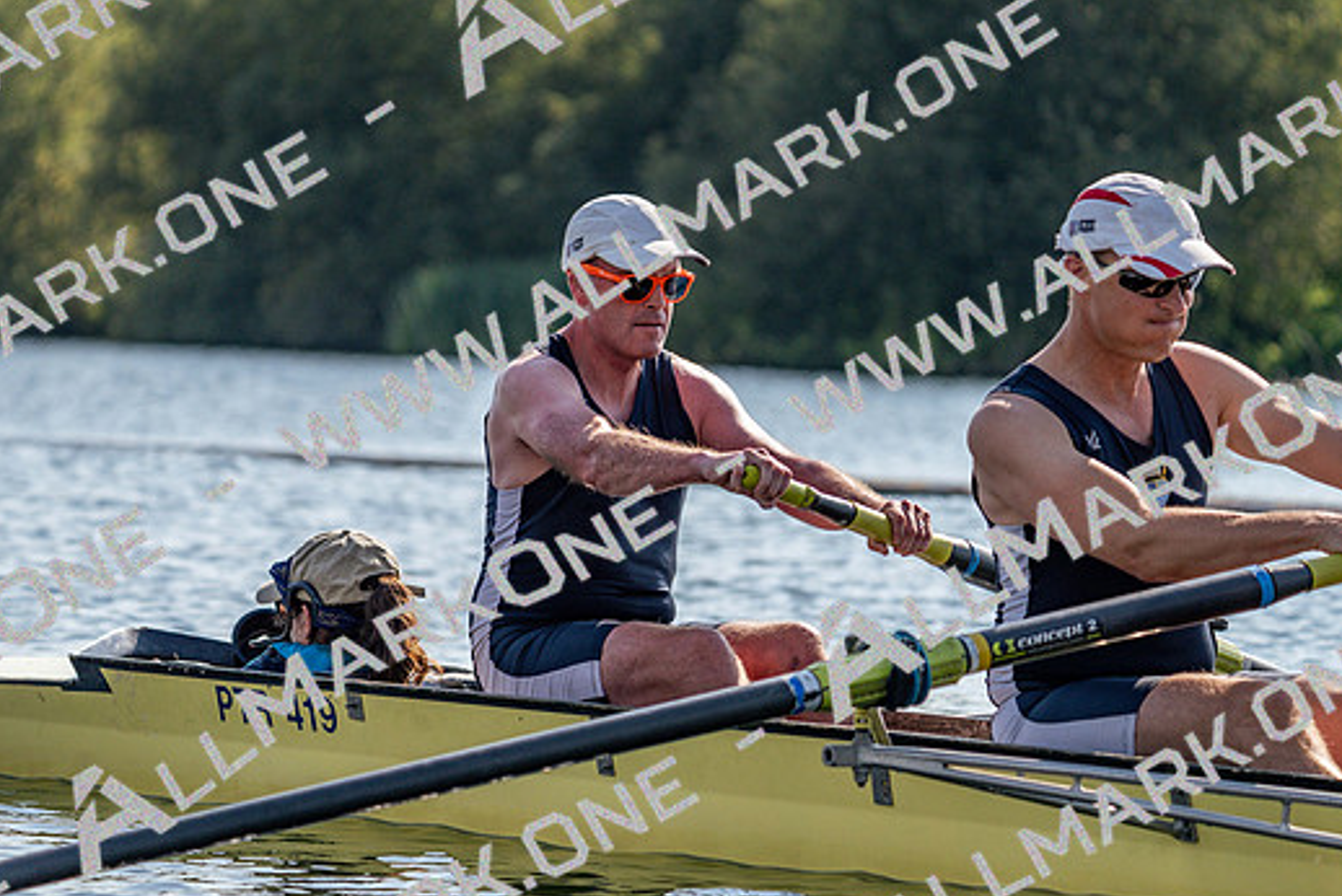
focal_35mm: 224
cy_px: 478
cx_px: 598
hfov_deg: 9.2
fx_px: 8355
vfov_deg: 6.1
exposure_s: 1/1600
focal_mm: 200
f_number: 5.6
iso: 250
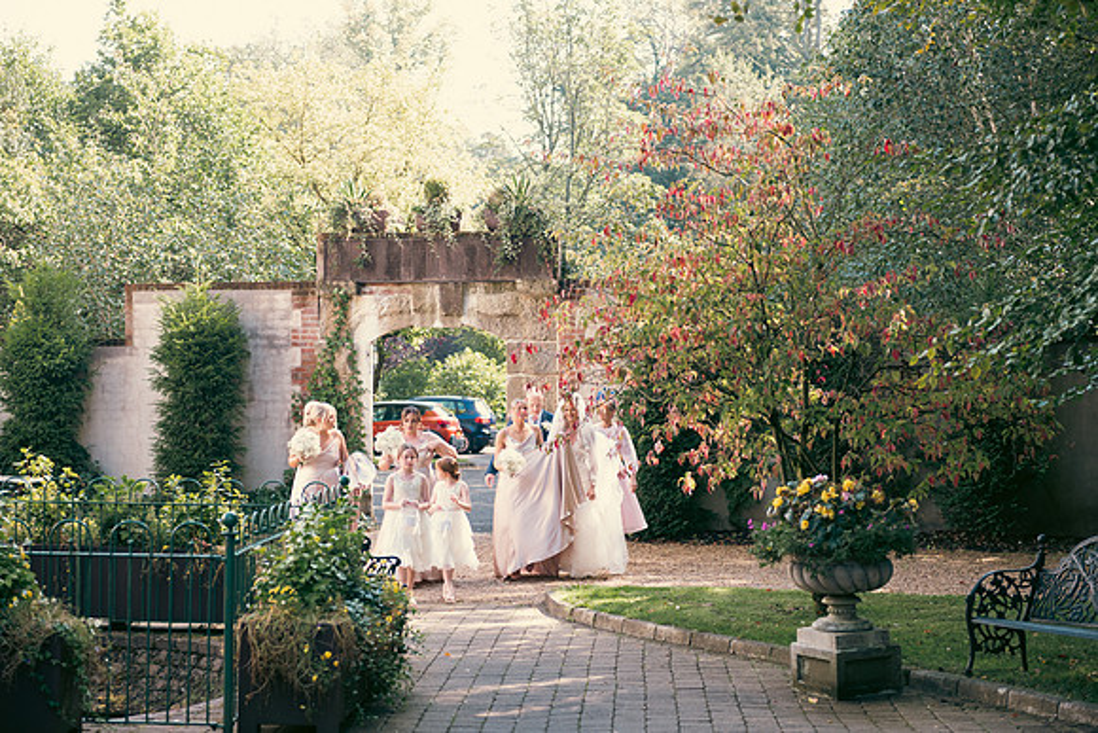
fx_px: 2135
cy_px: 366
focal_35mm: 70
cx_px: 549
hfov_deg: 28.8
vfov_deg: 19.5
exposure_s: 1/160
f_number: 3.5
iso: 125
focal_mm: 70
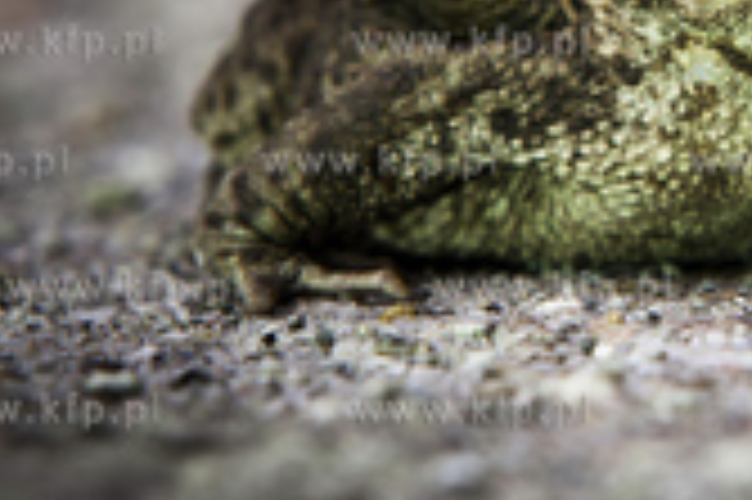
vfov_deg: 1.9
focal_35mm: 718
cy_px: -23
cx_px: 711
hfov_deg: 2.9
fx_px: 14983
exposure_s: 1/125
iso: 160
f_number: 9
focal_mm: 200
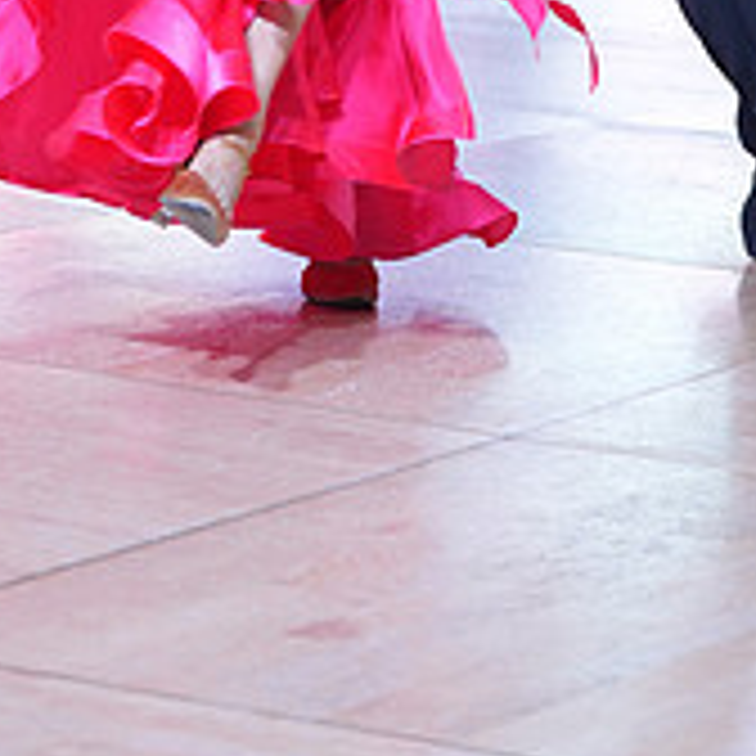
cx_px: 439
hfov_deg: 8.5
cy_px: -454
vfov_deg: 8.3
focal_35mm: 206
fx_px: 5090
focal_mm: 70
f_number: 2.8
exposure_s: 1/400
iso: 640
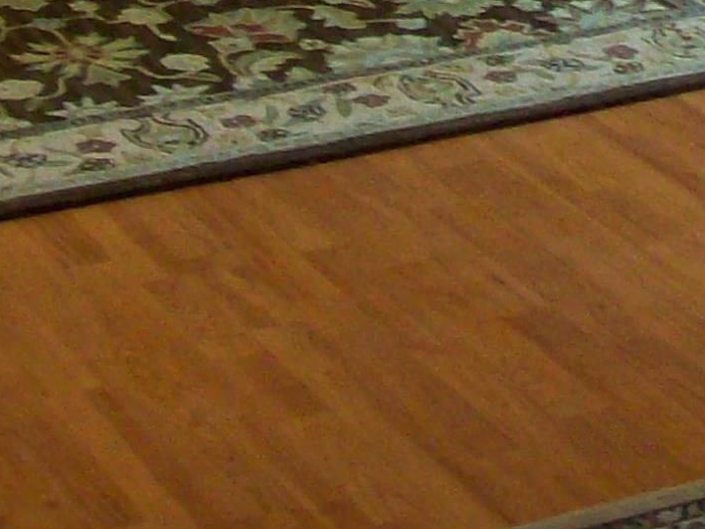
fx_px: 3137
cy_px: -586
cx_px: 814
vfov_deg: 9.0
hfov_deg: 12.6
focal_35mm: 154
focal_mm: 6
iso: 160
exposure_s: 1/14.2
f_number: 2.7
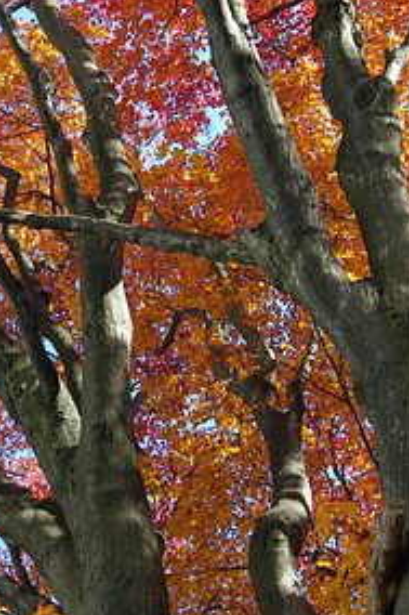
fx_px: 1109
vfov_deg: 31.0
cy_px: 275
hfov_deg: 20.7
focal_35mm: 65
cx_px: 97
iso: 200
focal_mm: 24
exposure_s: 1/125
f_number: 6.3
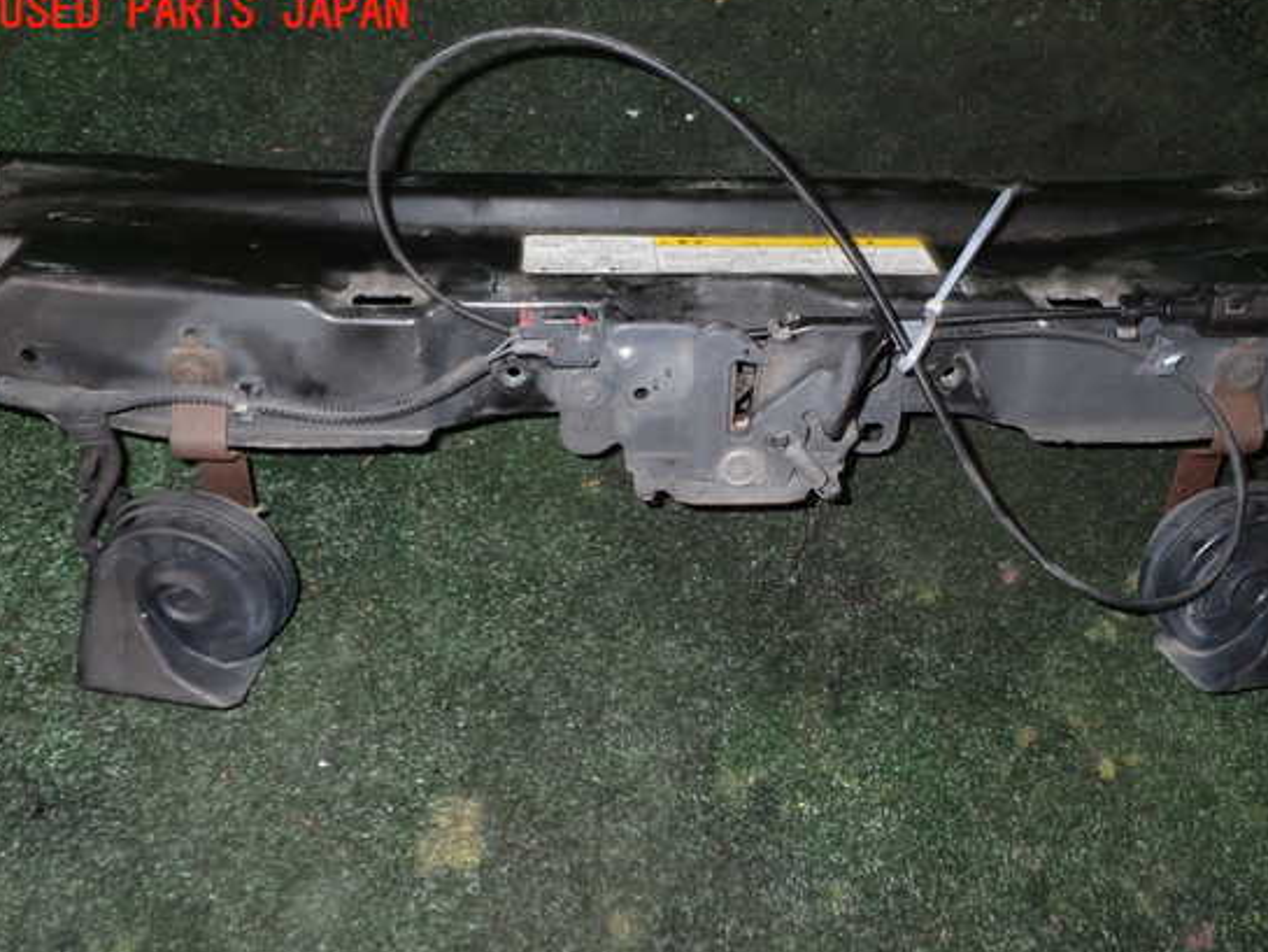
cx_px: 684
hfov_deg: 55.3
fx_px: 1209
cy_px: 507
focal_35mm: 33
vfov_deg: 42.9
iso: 200
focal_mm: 5.4
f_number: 6.3
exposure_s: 1/30
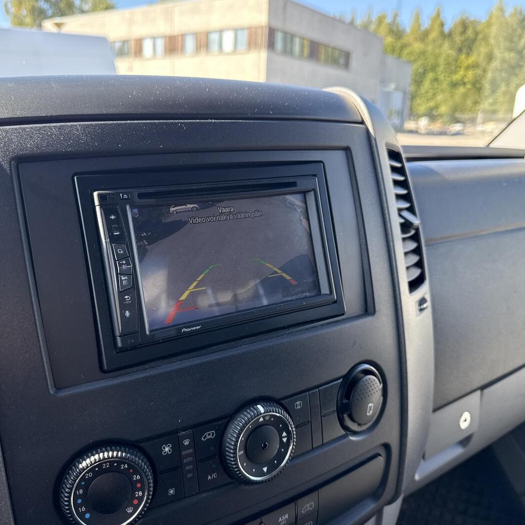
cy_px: 258
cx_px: 236
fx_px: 498
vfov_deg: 55.6
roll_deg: -2.2
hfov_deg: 55.5
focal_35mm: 29
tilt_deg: -12.9
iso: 80
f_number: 1.78
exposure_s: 1/242
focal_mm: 6.76
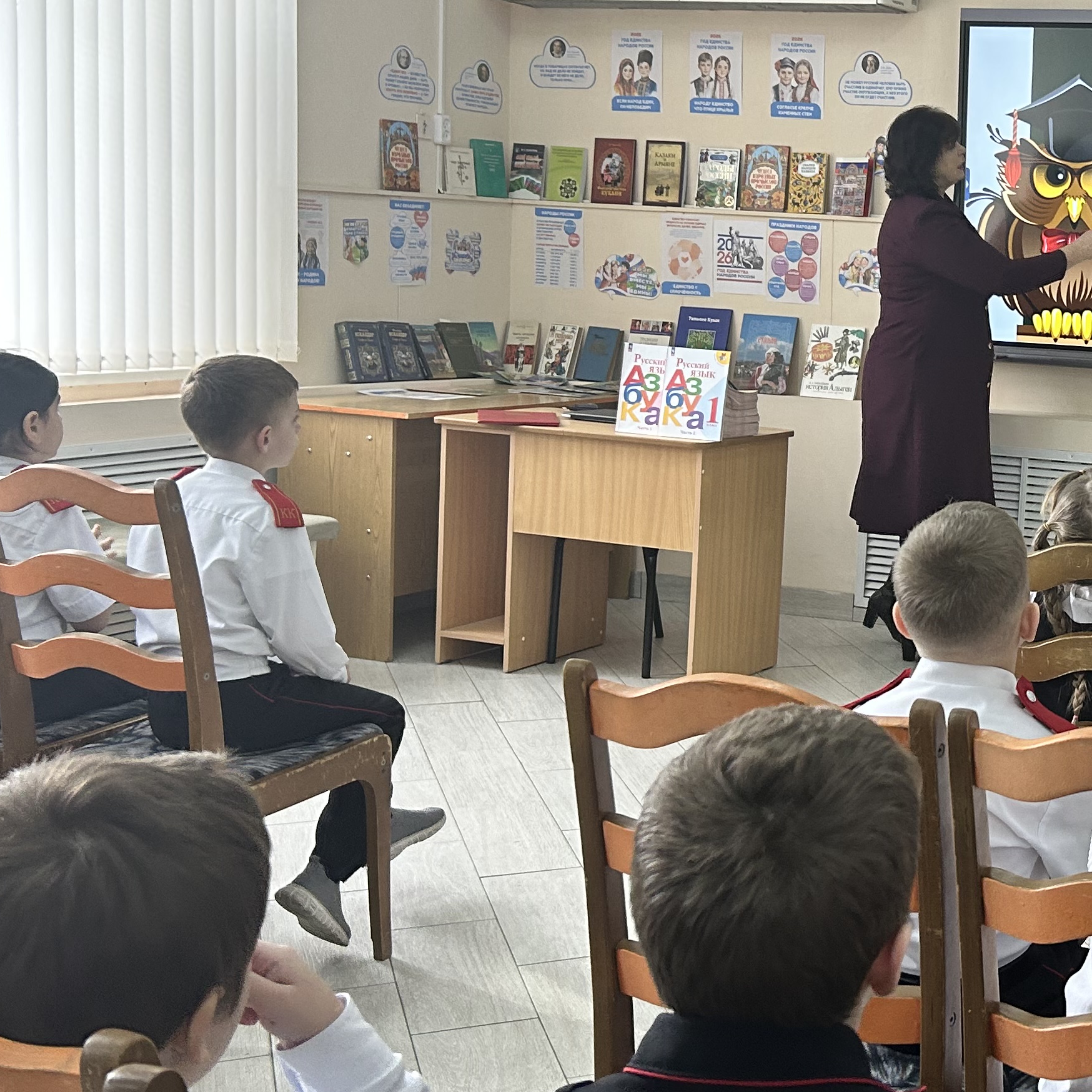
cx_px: 1183
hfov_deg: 29.3
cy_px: 462
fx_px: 1892
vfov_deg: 32.1
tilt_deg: -5.2
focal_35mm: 53
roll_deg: -2.7
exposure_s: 1/100
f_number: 1.5
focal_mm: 5.7
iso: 125
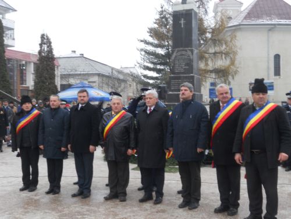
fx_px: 387
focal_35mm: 46
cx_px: 146
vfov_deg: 31.5
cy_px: 110
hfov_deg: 41.2
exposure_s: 1/30
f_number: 4.3
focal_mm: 8.2
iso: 80
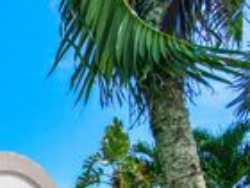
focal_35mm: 57
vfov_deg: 21.9
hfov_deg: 23.2
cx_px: -168
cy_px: 271
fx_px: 412
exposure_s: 1/500
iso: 100
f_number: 2.2
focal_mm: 3.05
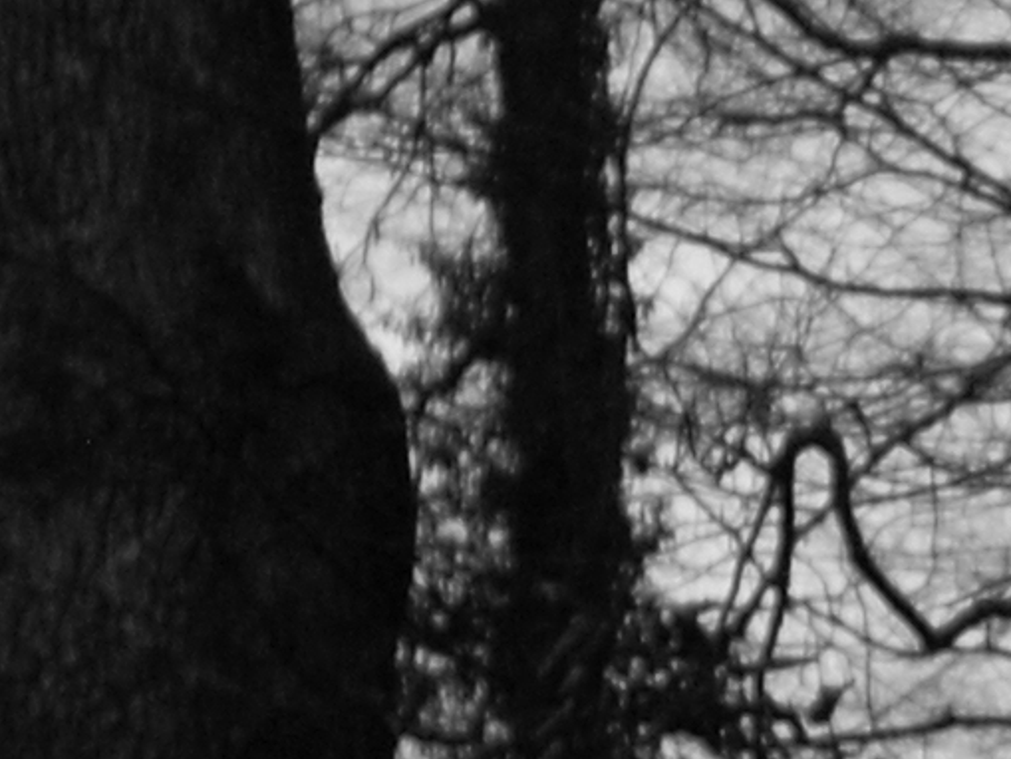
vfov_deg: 8.0
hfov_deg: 9.9
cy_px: 147
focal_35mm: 186
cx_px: 2028
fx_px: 5434
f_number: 2.8
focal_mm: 6.2
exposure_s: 1/88.6
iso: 64
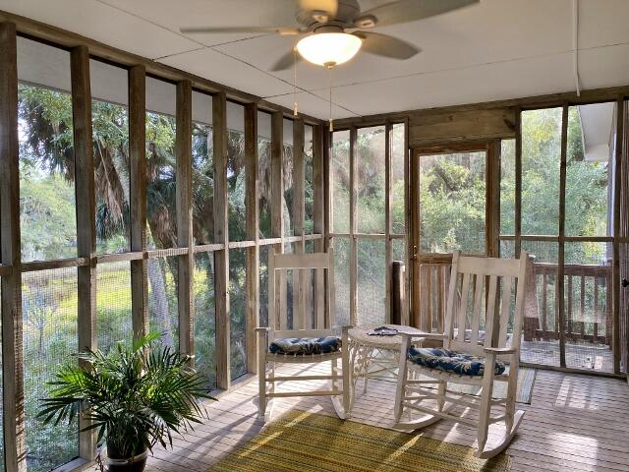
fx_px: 472
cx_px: 314
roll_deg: -0.1
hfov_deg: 67.3
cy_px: 236
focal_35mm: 26
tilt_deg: -2.4
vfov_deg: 53.1
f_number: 1.8
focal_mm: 4.25
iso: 64
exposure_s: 1/60
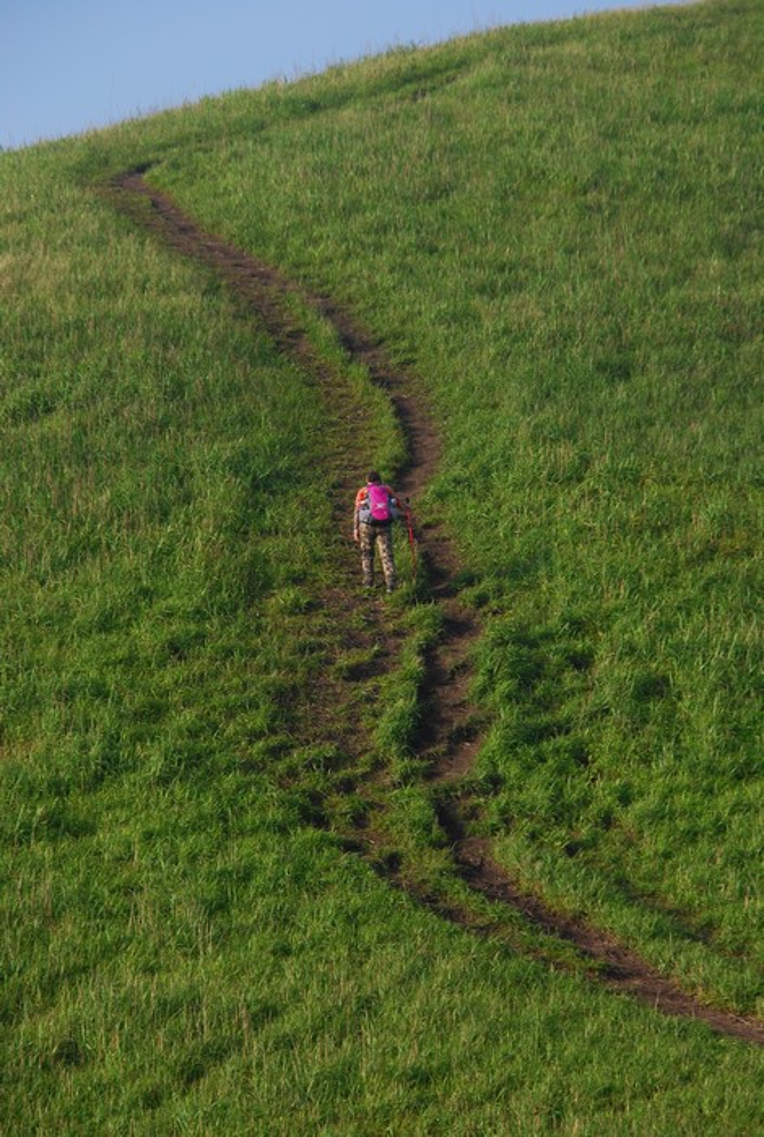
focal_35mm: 174
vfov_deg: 11.8
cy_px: 568
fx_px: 5511
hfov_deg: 7.9
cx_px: 382
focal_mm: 116
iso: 100
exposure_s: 1/160
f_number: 9
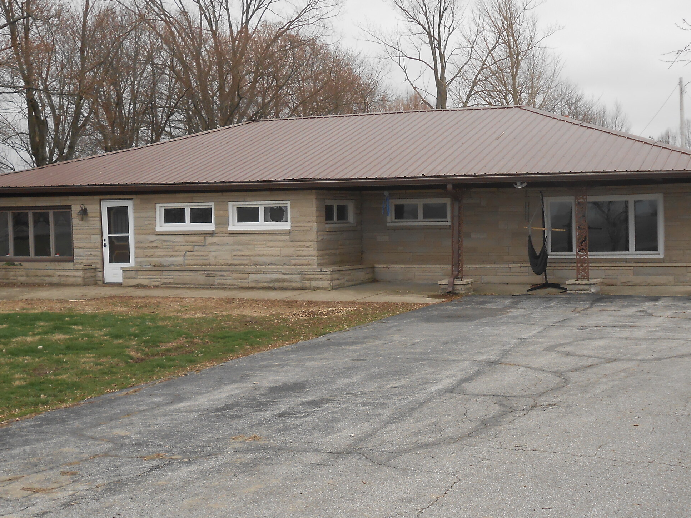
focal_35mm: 54
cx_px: 408
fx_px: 1078
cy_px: 250
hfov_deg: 35.4
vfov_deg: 27.0
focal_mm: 6
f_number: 3.9
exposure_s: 1/80
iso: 80
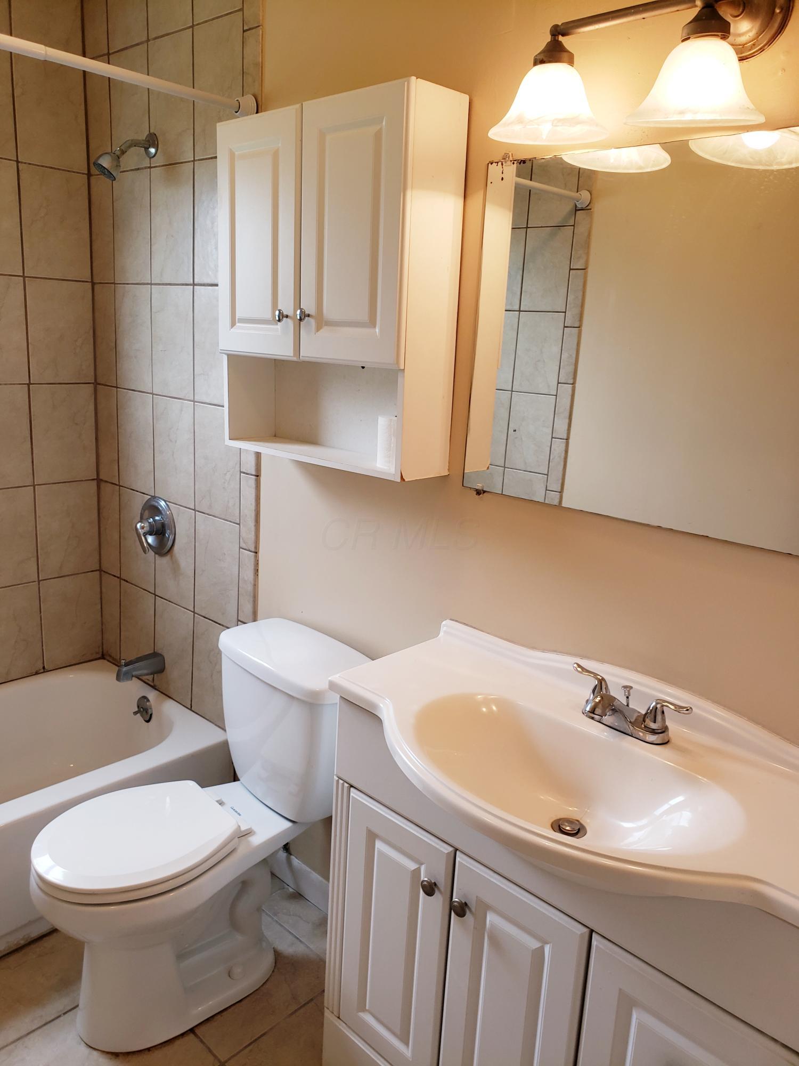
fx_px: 800
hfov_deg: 53.1
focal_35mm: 26
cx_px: 400
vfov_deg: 67.3
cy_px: 533
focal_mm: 4.3
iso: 80
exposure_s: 1/60
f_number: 2.4
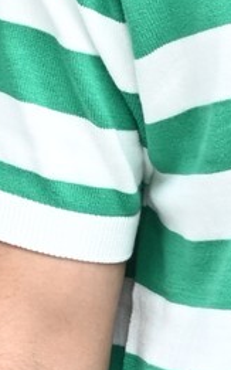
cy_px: 77
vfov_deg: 5.5
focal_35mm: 379
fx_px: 3820
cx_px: 407
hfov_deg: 3.4
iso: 640
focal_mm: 38
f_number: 4
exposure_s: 1/200
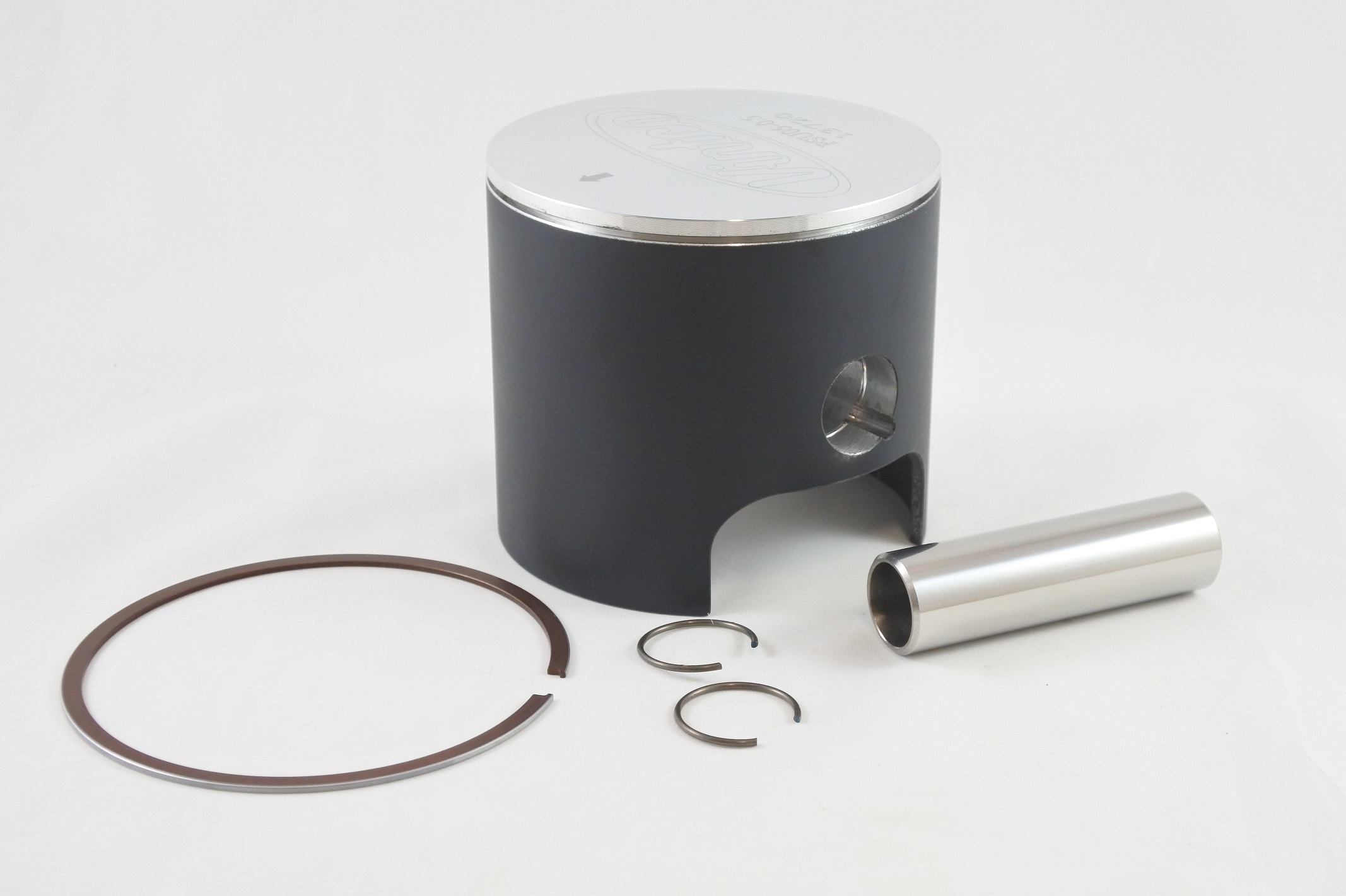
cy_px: 448
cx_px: 673
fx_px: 1944
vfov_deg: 26.0
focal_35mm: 52
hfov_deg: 38.2
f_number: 4.5
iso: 560
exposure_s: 1/125
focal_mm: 19.3
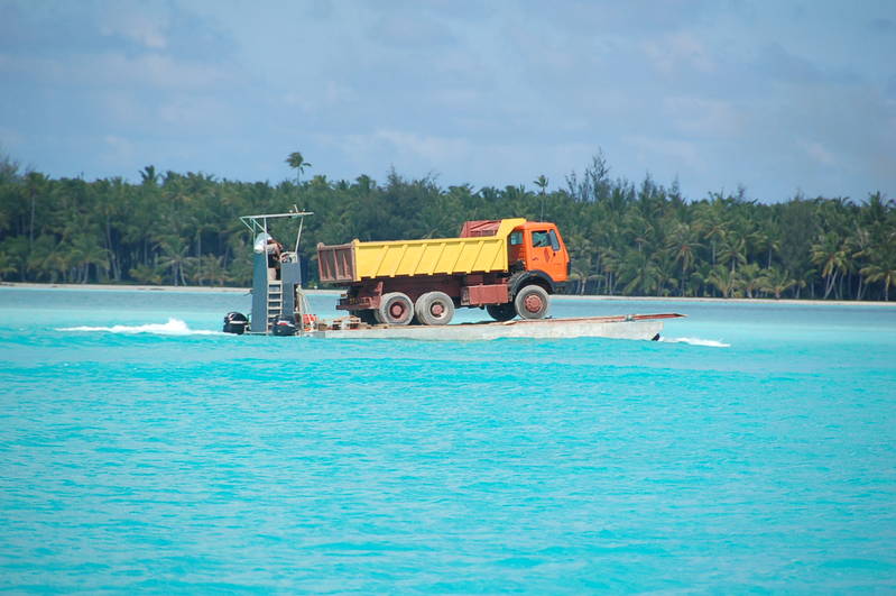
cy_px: 298
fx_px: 7459
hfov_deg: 6.9
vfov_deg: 4.6
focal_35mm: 300
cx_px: 448
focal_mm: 200
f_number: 5.6
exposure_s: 1/2000
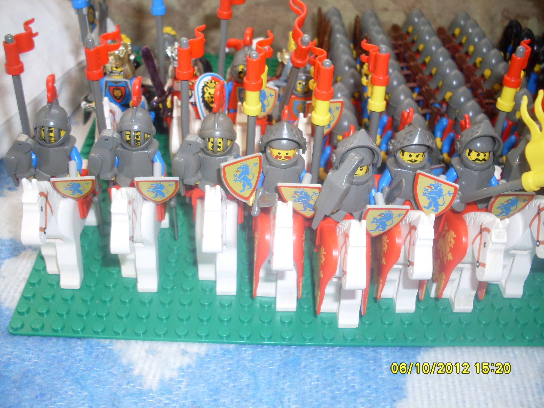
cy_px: 204
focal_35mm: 38
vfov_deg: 37.7
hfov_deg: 49.0
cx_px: 272
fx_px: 597
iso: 100
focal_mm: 6.3
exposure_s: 1/45
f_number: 2.8
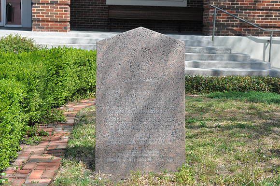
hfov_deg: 30.6
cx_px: 140
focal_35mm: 66
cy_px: 93
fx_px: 513
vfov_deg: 20.6
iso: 280
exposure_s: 1/125
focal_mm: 44
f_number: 5.6
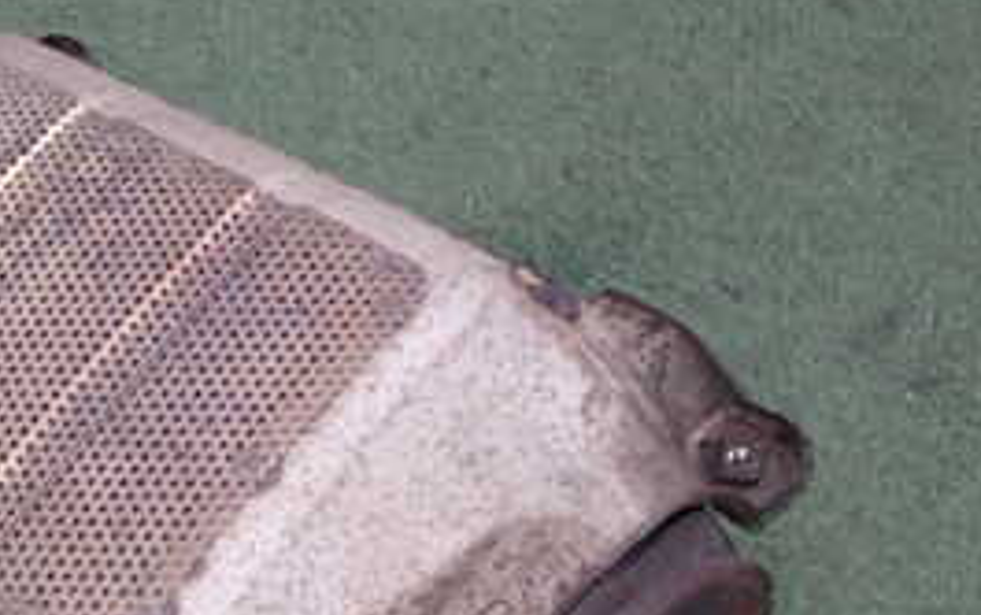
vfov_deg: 17.6
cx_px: 33
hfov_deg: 27.2
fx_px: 1926
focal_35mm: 72
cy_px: 663
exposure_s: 1/30
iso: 160
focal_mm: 5.4
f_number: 6.3
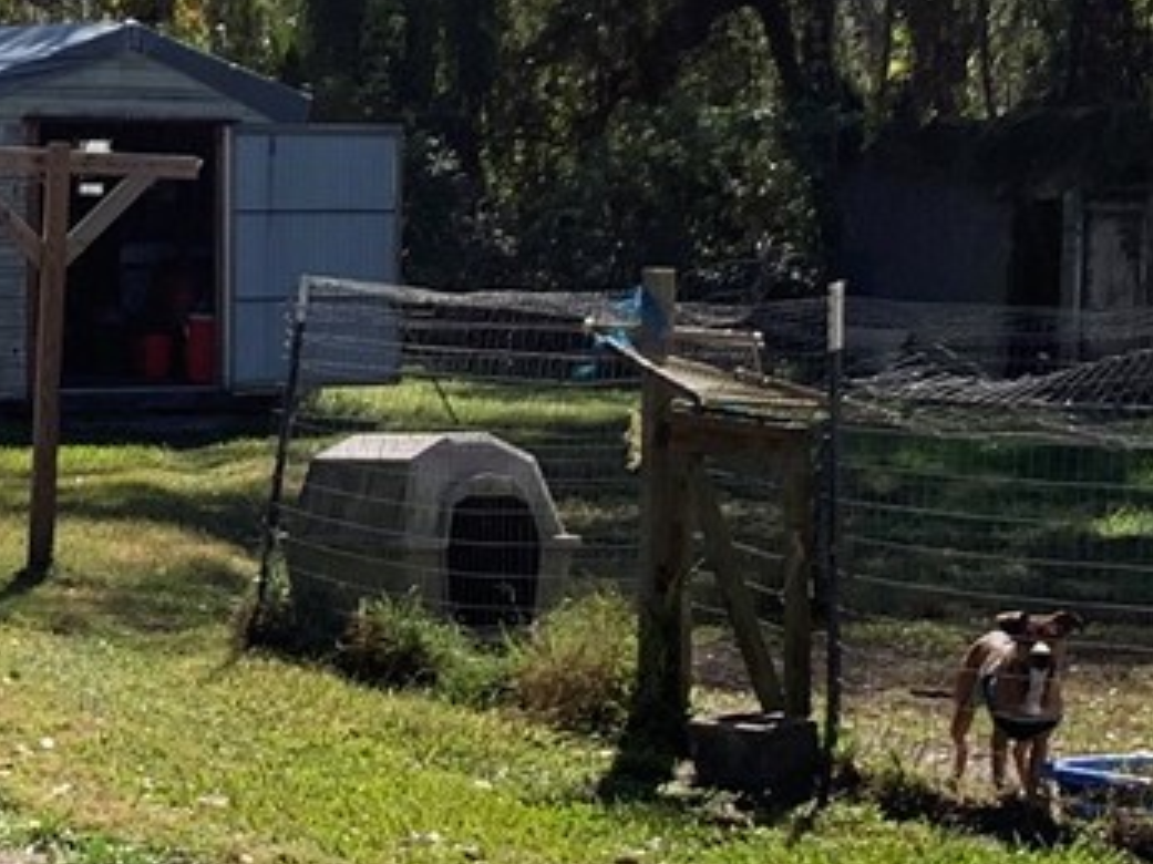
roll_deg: -1.3
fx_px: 3996
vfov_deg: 12.3
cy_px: 213
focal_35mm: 120
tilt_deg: +2.0
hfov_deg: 15.7
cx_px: -279
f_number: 1.8
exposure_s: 1/1634
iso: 25
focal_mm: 4.25
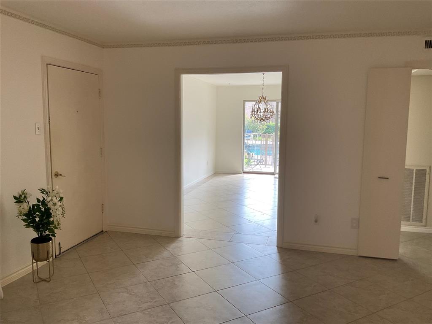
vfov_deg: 48.2
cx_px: 216
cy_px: 162
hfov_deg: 61.7
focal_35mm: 29
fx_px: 362
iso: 64
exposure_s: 1/120
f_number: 1.8
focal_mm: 3
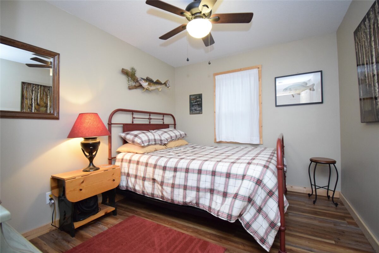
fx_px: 158
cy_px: 126
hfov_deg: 100.4
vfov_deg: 77.3
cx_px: 190
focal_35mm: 15
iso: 2800
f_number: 4.5
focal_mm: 10
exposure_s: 1/60
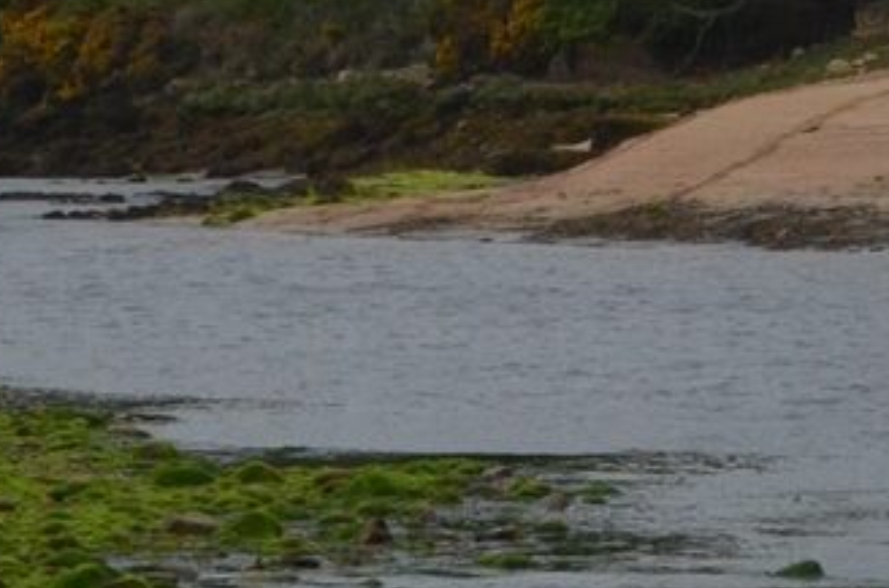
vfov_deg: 4.7
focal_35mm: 288
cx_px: 1401
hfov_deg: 7.0
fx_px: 7088
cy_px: -466
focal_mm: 35
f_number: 13
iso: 800
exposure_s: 1/400
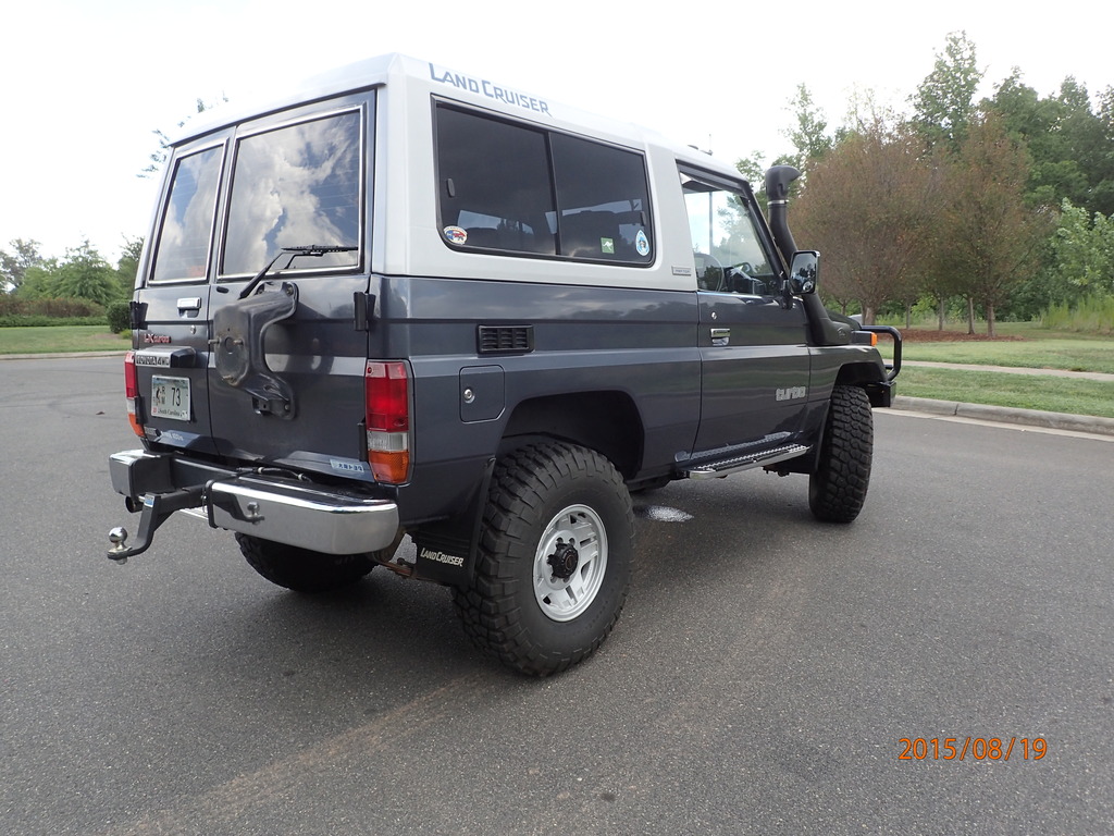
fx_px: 805
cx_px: 557
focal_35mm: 25
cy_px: 418
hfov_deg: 69.4
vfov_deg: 54.9
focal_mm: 4.5
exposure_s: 1/400
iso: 100
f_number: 2.8
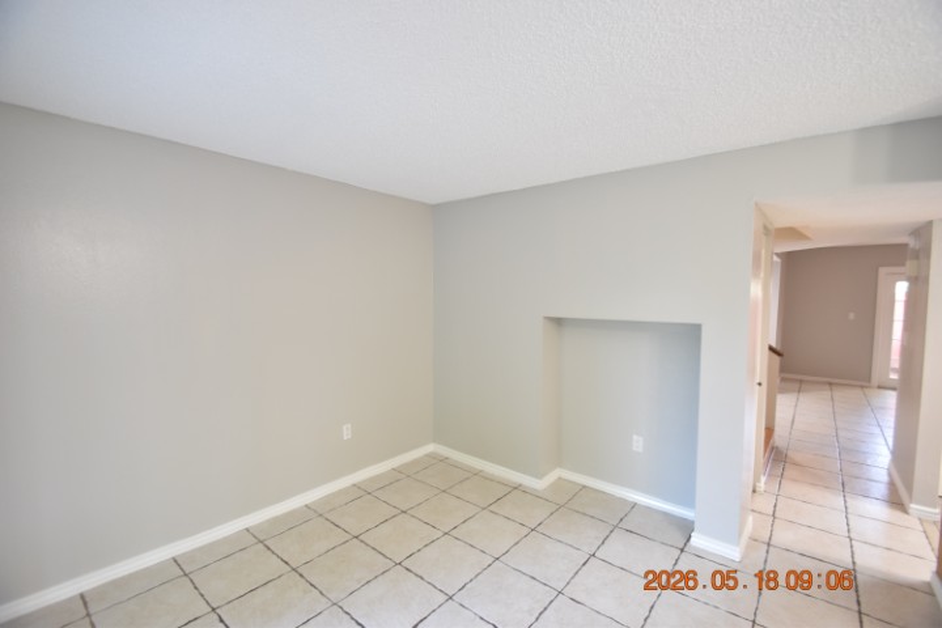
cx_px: 471
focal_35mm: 15
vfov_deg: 77.3
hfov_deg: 100.4
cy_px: 314
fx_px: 392
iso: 800
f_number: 3.5
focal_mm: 10
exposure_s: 1/15
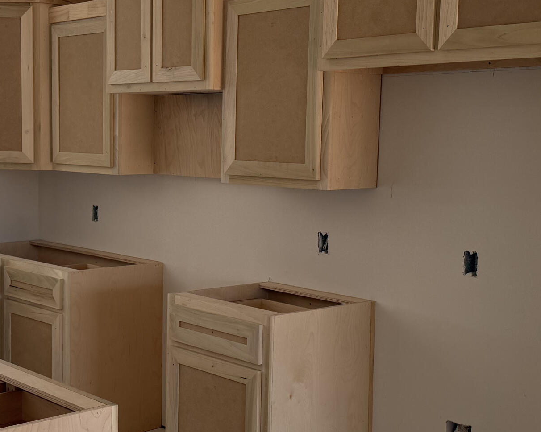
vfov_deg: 26.2
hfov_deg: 32.1
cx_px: 160
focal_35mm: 58
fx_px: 928
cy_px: 225
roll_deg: -0.1
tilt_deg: -6.2
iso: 100
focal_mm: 6.76
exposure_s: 1/184
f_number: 1.78
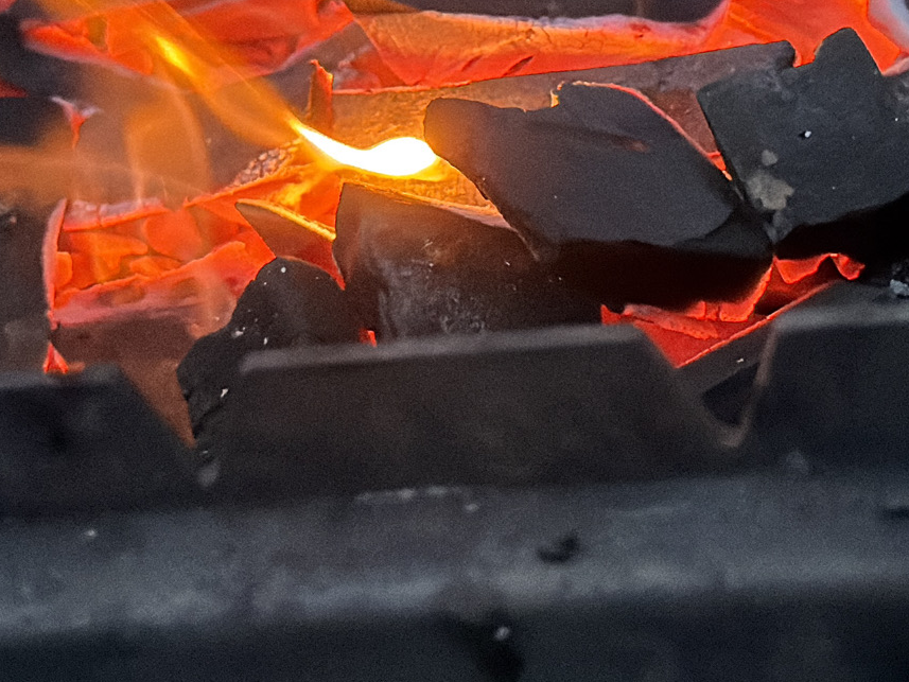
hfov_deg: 17.5
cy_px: 5
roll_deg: +16.3
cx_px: 608
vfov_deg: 13.1
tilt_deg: -29.2
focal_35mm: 112
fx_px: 2941
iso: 3200
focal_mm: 6.76
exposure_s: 1/120
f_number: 1.78
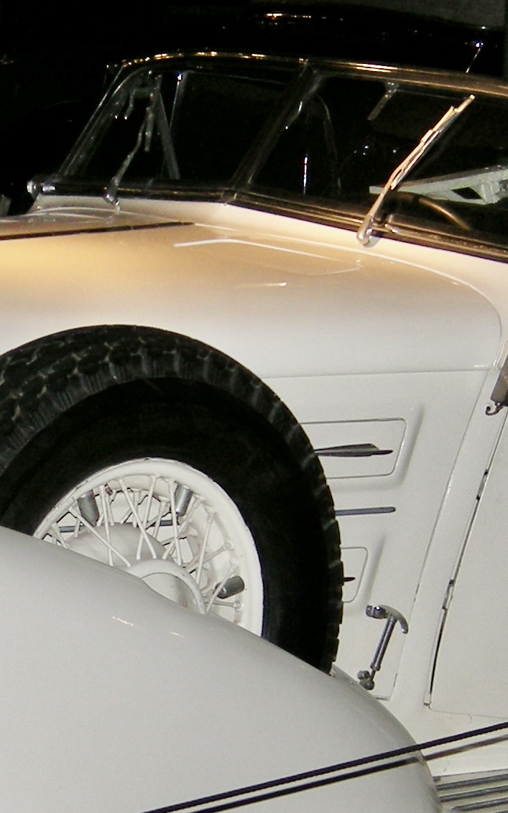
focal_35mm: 123
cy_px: 501
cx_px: 39
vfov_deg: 17.0
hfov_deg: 10.6
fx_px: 2726
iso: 114
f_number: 2.7
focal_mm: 7.5
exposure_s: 1/60
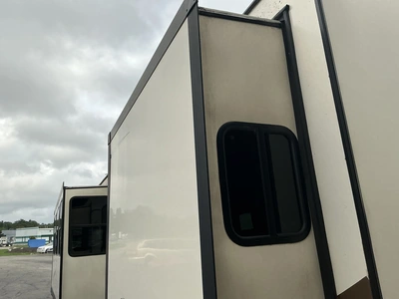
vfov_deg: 49.7
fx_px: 323
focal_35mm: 28
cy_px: 150
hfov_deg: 63.4
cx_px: 200
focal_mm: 3
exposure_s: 1/1848
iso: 25
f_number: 1.8
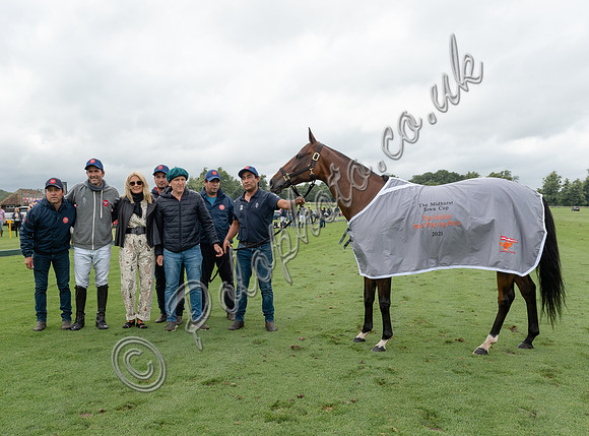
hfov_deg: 53.4
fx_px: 573
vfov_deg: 41.1
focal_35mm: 34
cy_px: 287
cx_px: 201
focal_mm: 24
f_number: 8
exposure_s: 1/250
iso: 160
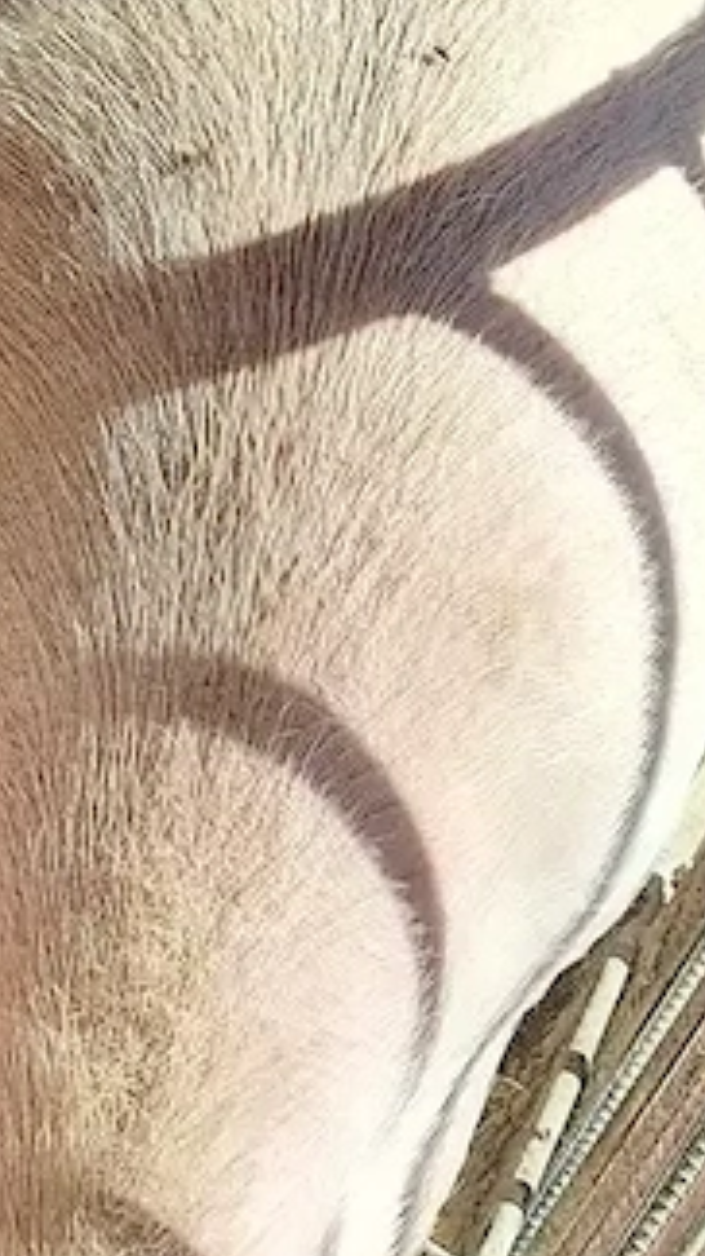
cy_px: -444
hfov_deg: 11.2
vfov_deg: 19.0
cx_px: -399
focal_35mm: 103
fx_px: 3427
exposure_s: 1/857
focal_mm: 5.54
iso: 40
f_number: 1.8
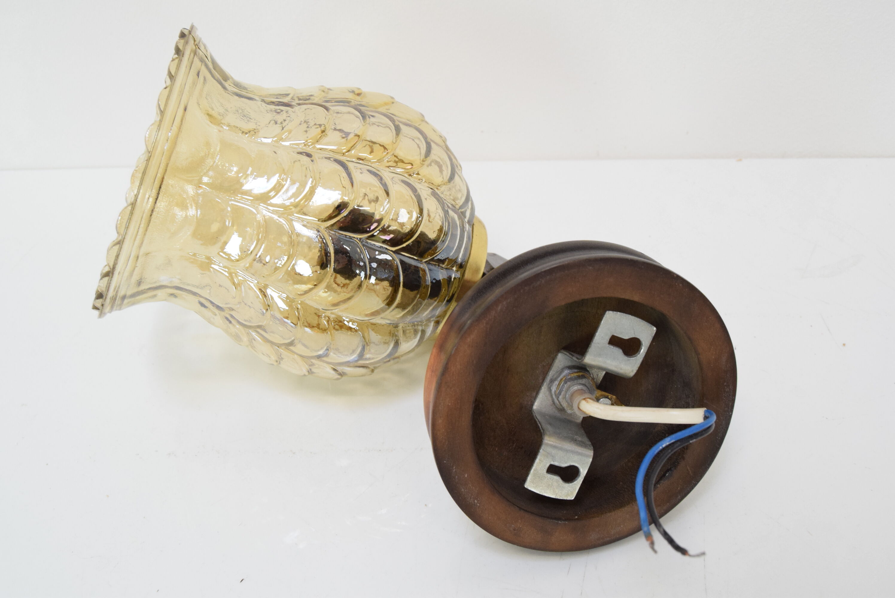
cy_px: 299
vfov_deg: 36.9
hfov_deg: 53.1
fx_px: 896
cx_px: 448
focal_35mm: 36
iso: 1600
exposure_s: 1/160
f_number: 6.3
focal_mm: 24
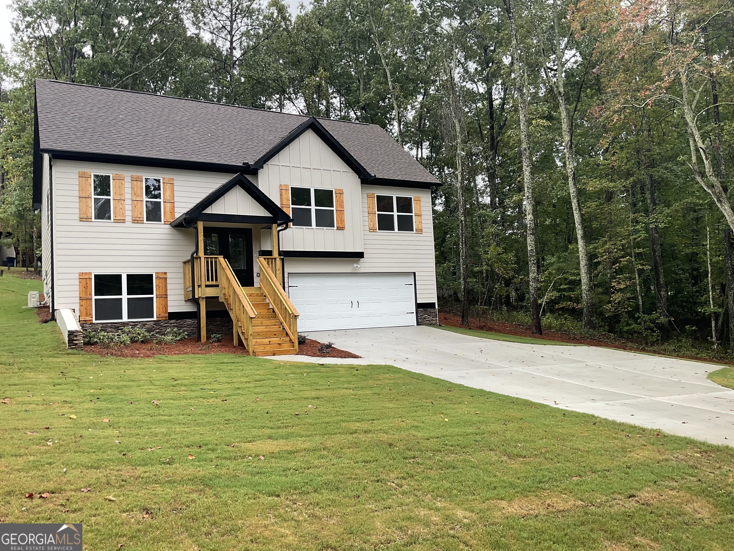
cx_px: 367
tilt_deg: +5.9
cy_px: 276
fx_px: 615
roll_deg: +2.6
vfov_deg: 48.2
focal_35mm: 29
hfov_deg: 61.7
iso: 16
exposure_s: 1/210
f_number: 1.8
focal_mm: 3
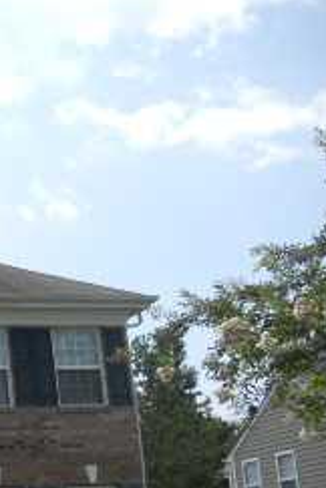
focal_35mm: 74
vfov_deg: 26.8
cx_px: -310
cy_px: 398
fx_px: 1005
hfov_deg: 15.2
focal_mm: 4.9
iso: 80
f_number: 3.2
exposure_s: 1/800
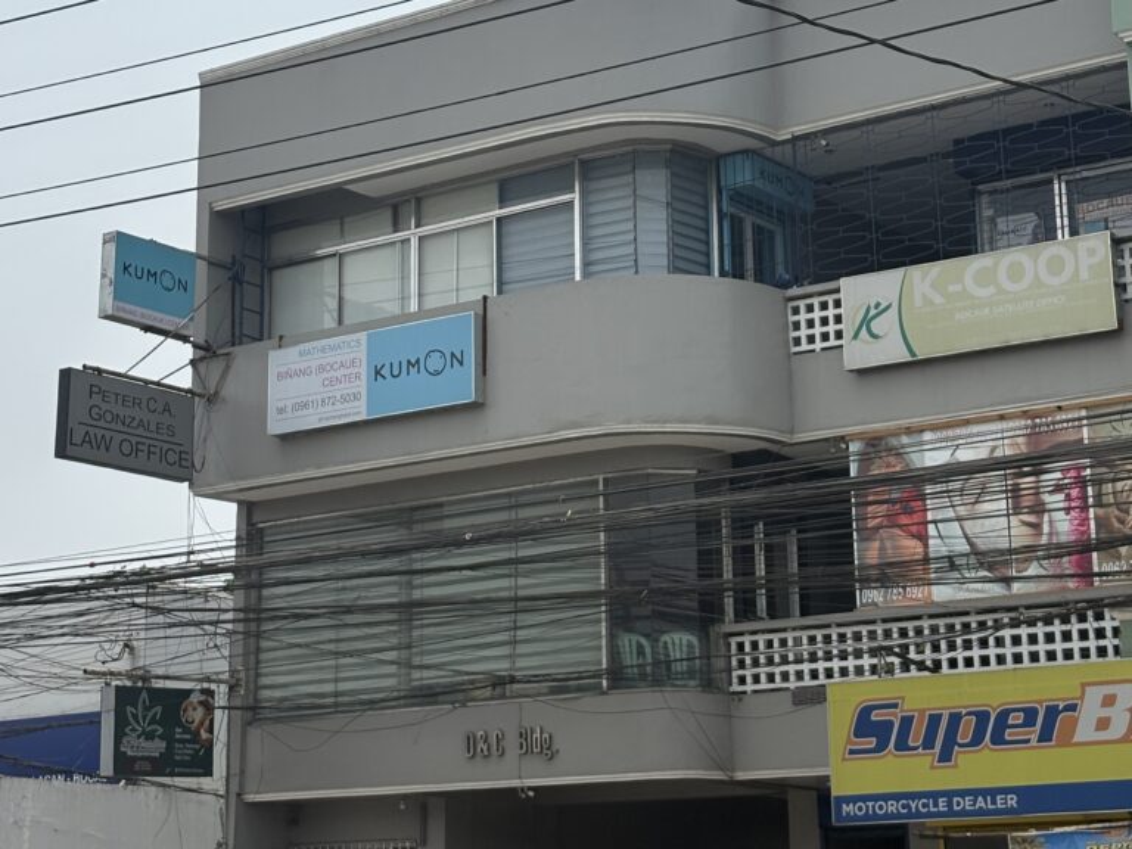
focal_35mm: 52
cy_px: 424
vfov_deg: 28.0
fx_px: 1700
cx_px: 566
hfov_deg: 36.8
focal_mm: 5.96
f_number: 1.6
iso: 25
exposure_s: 1/4630
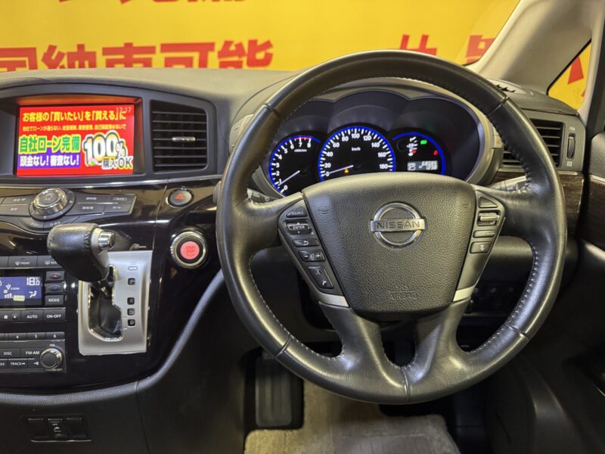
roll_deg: +1.2
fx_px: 419
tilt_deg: -24.3
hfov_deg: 71.6
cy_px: 227
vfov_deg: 56.8
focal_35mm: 24
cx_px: 302
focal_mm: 6.76
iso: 800
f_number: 1.78
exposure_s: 1/60
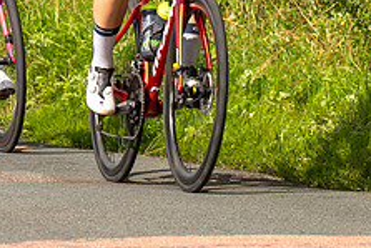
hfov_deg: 2.7
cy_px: -174
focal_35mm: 775
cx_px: 236
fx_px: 7992
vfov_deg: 1.8
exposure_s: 1/800
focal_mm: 170
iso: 100
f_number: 4.5
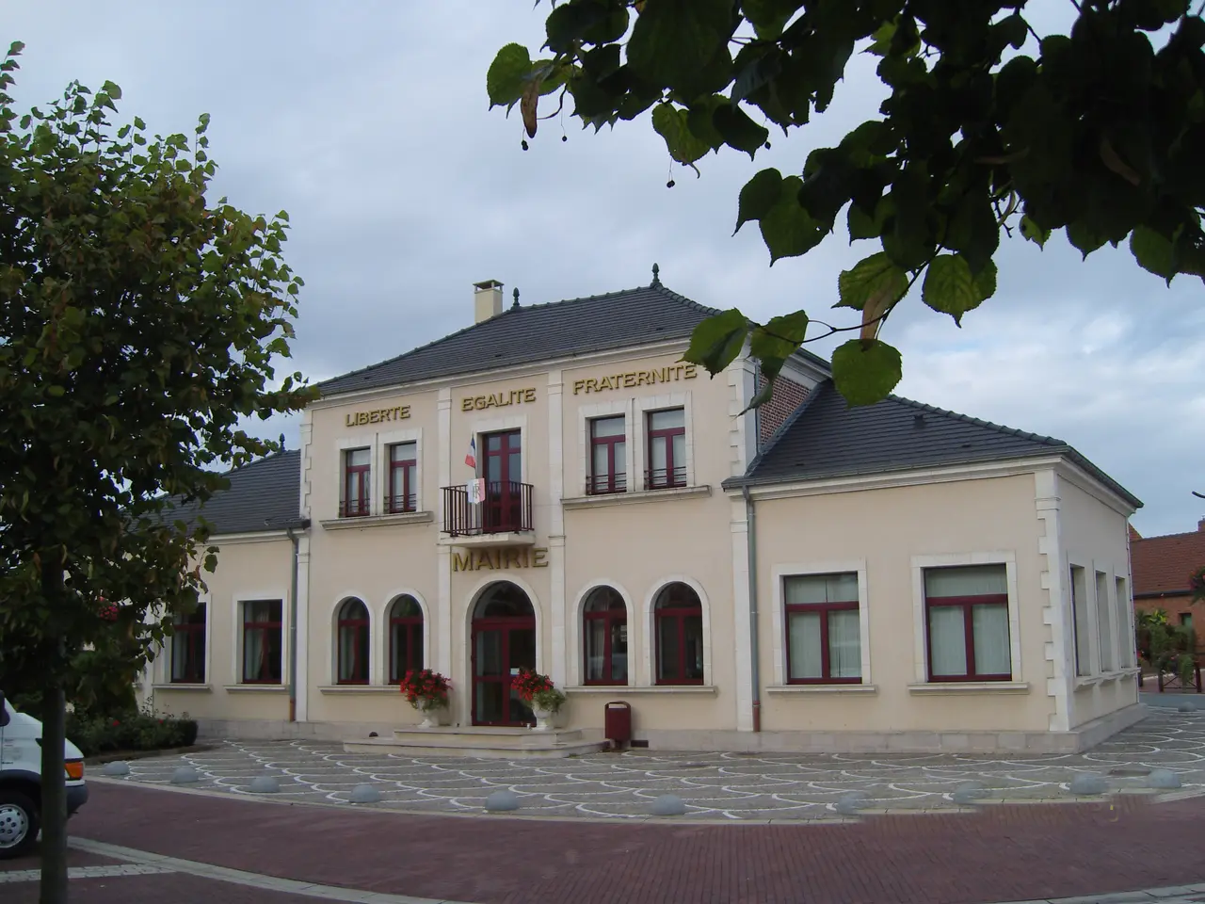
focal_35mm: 34
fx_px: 1184
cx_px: 602
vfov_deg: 41.8
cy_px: 452
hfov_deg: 54.0
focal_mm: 7.3
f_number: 7
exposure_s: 1/160
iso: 100
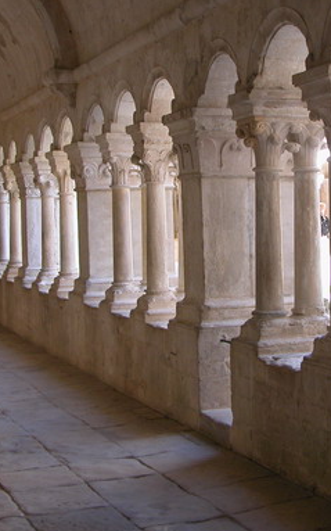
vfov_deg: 32.9
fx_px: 896
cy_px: 219
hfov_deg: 20.8
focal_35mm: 62
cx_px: 235
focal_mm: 8.9
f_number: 2.8
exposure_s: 1/42.8
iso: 100
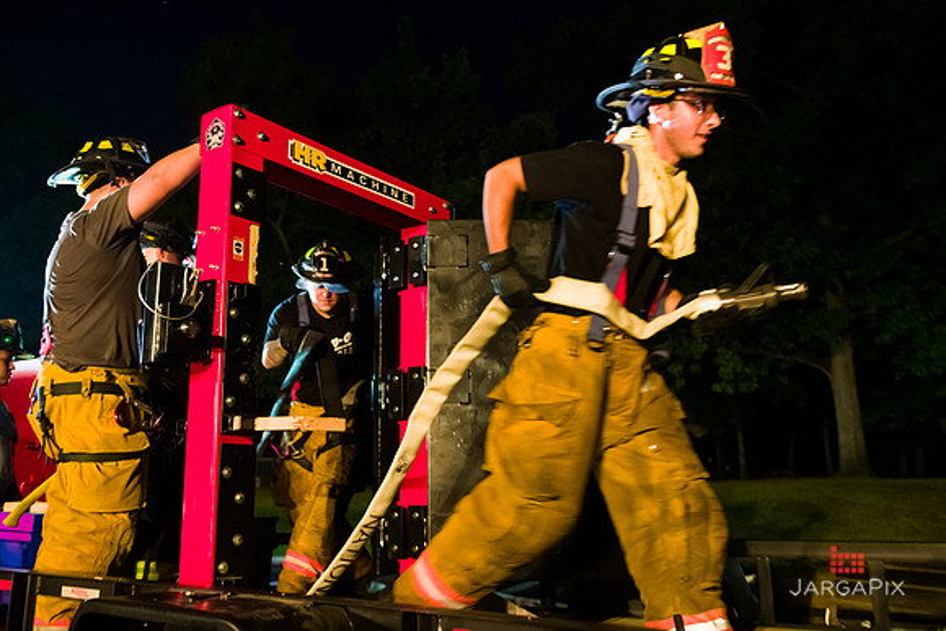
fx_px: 841
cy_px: 316
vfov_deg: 41.1
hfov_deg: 58.7
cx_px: 473
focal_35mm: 32
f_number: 3.2
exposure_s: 1/125
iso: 6400
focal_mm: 32
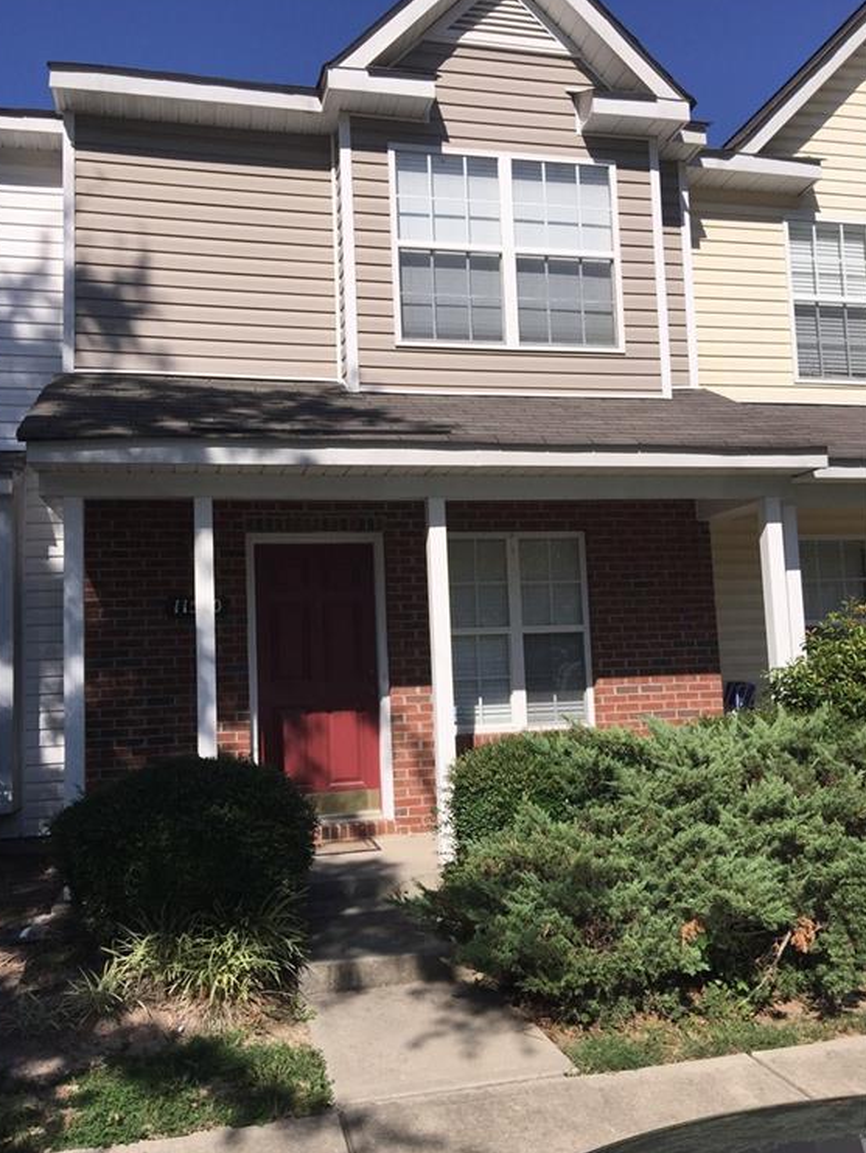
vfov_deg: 59.9
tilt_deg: +5.7
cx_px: 424
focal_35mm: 30
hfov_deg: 46.8
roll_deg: +2.7
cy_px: 583
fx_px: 1000
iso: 40
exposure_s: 1/3968
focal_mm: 4.15
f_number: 2.2
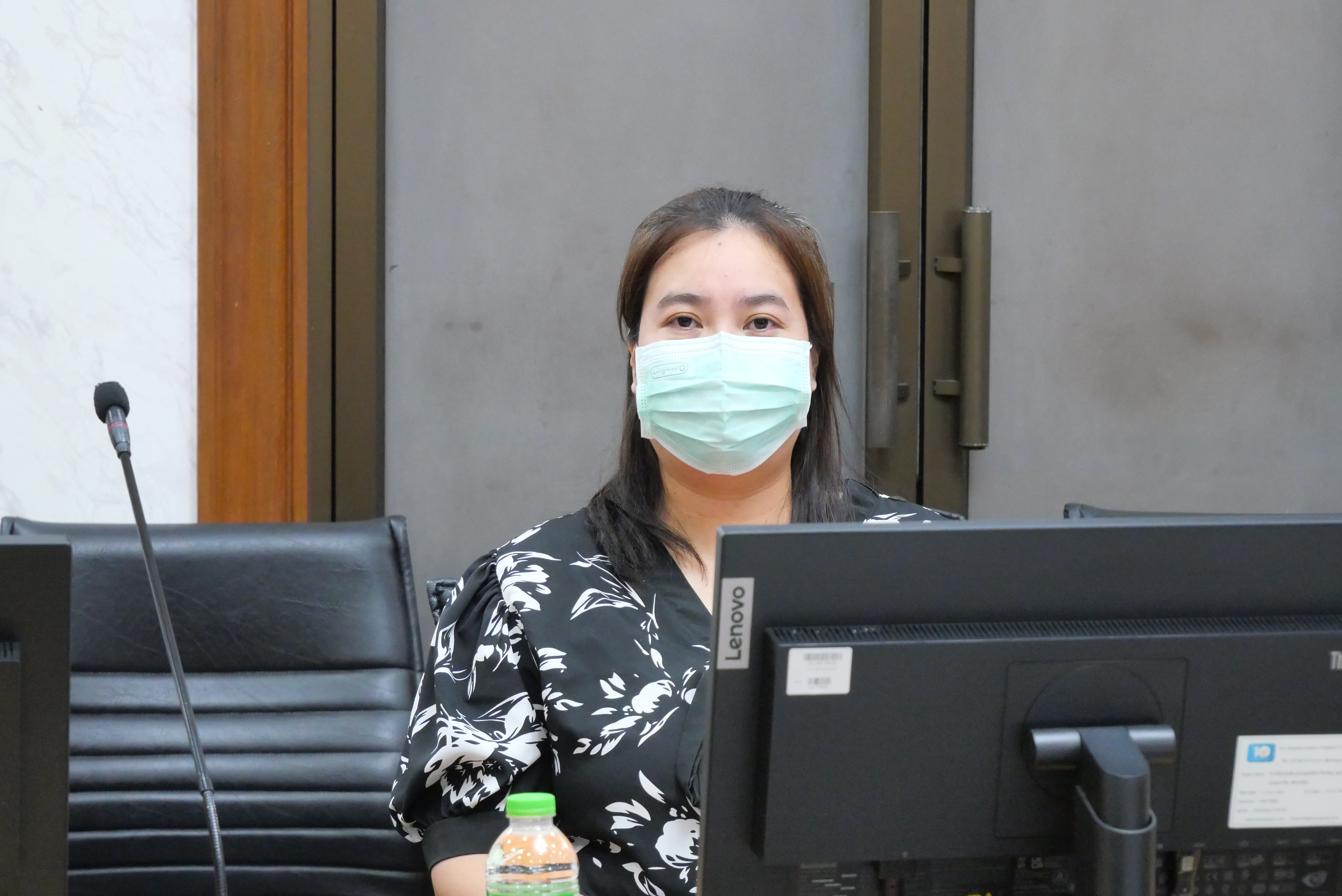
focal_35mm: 110
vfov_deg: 12.5
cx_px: 671
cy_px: 448
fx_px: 4103
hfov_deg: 18.6
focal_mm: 53
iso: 3200
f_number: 5.6
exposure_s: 1/40
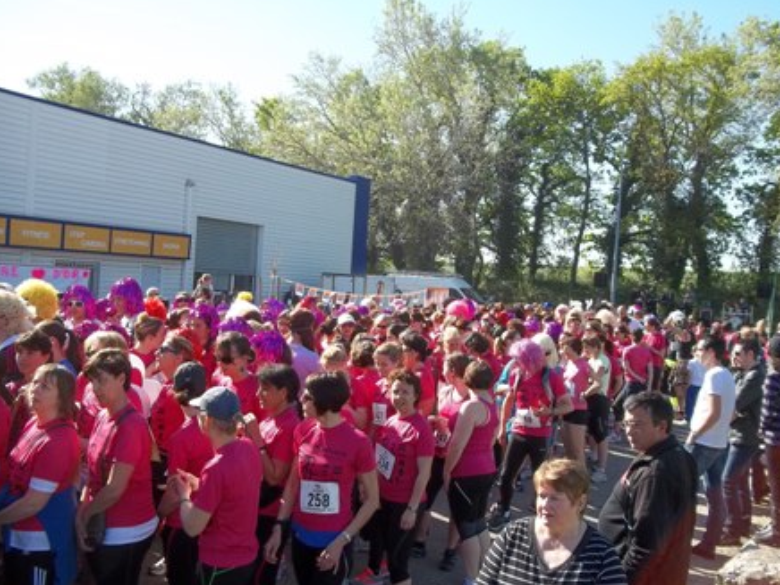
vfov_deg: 38.7
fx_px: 834
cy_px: 288
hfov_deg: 50.1
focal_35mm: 37
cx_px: 392
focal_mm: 6.5
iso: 64
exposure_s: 1/400
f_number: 3.1
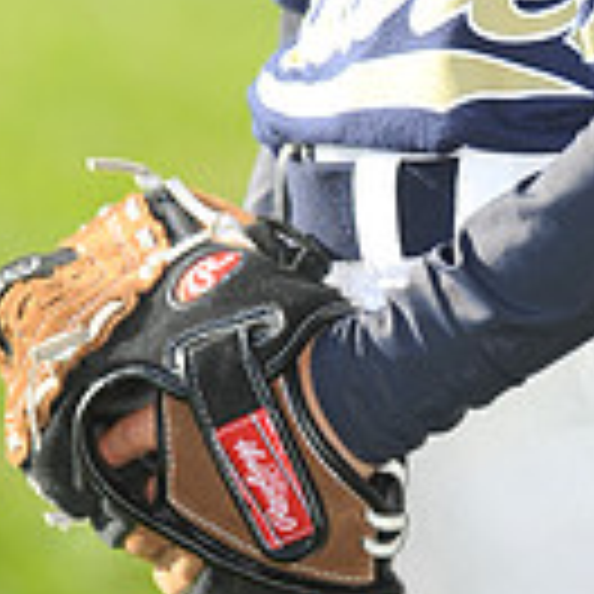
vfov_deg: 2.8
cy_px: -374
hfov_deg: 2.8
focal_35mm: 615
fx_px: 11940
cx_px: 364
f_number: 4
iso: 200
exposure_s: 1/800
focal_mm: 165
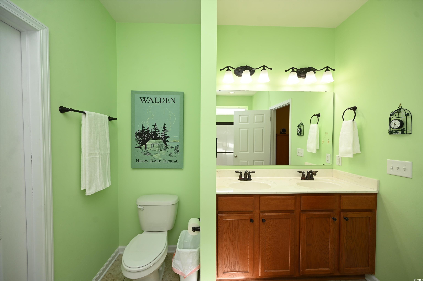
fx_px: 164
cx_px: 212
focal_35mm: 14
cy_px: 140
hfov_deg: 104.3
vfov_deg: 81.1
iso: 200
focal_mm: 14
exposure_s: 1/100
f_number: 5
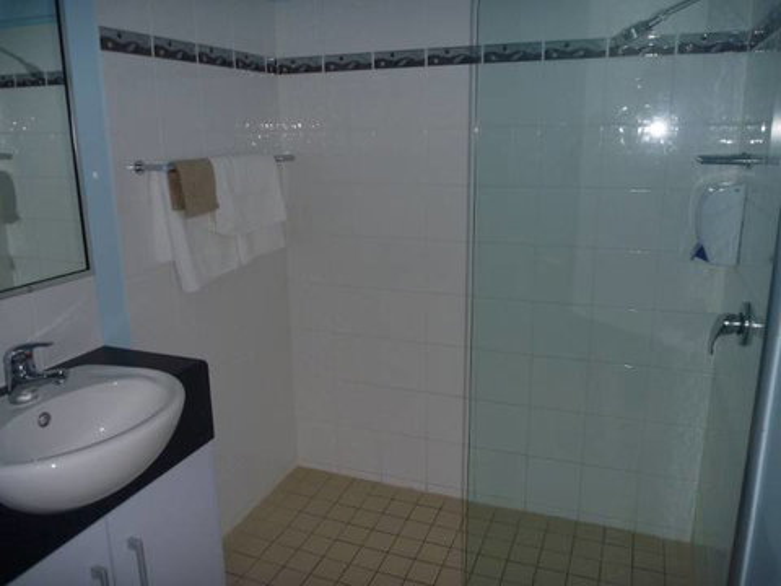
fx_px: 632
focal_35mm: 28
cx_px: 390
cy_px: 293
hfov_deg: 63.4
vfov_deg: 49.7
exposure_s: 1/30
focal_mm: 4.9
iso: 125
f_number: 3.3
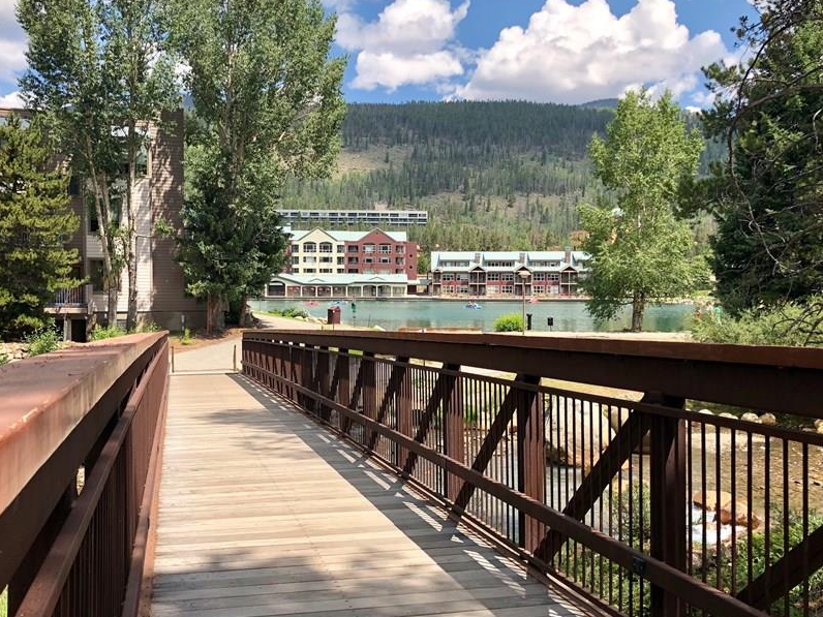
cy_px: 327
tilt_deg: -1.3
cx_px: 394
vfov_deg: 39.6
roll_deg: +0.8
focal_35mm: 36
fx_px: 856
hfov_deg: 51.3
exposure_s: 1/1263
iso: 20
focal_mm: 4
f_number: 1.8
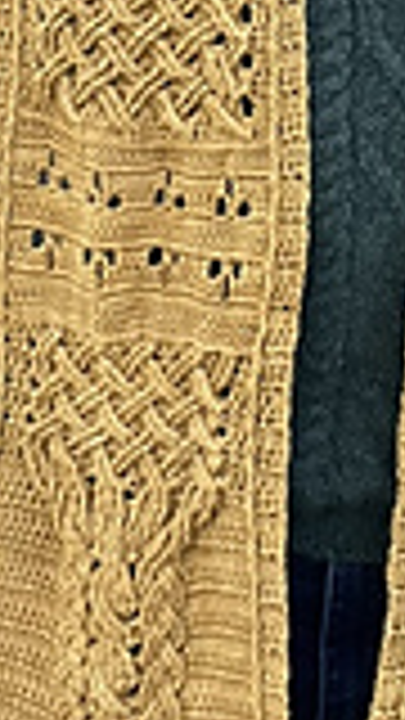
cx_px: 302
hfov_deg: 9.2
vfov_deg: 15.8
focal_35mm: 131
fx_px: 2501
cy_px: -144
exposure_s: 1/121
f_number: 2.2
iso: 32
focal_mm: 2.71
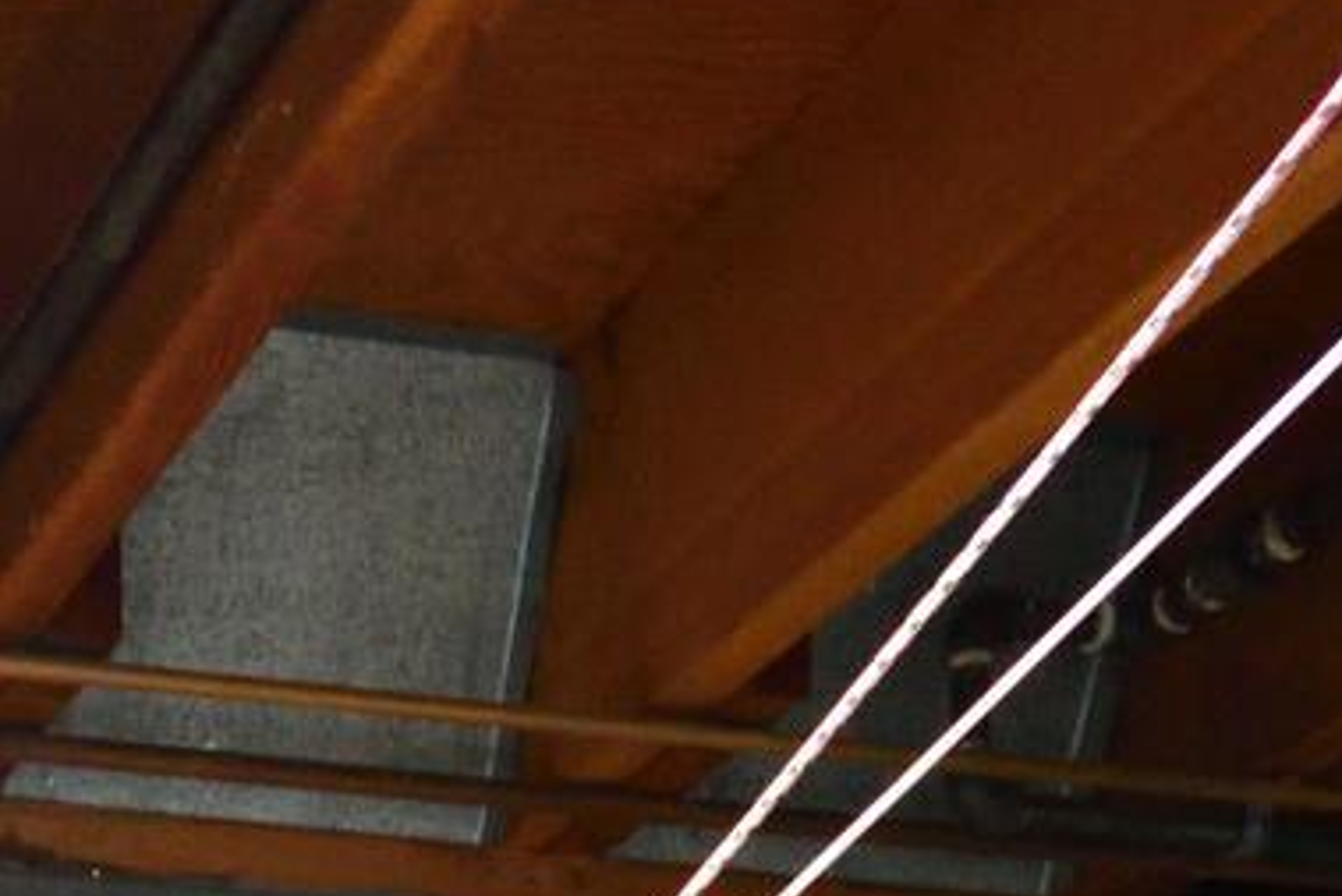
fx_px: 3020
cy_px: 2144
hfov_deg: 22.9
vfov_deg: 12.9
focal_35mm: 81
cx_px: -287
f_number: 5
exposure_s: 1/60
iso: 2000
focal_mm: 10
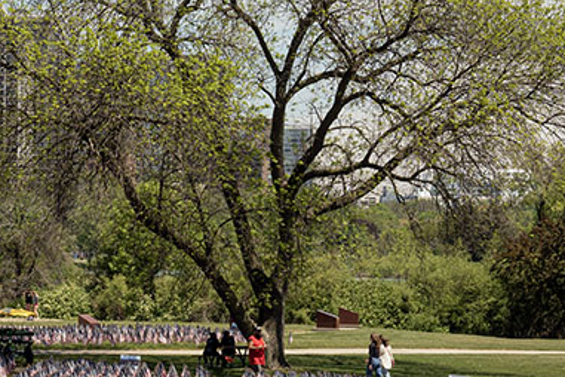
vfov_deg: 8.2
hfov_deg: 11.9
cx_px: -169
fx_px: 2636
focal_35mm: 168
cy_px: 243
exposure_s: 1/640
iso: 500
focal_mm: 64
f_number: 13
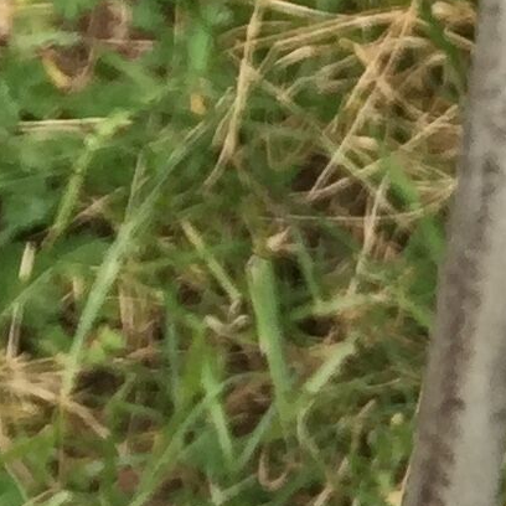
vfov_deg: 8.0
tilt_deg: -66.2
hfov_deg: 7.8
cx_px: 1333
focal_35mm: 205
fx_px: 3390
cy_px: 1098
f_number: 2.2
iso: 32
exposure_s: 1/233
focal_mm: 4.15
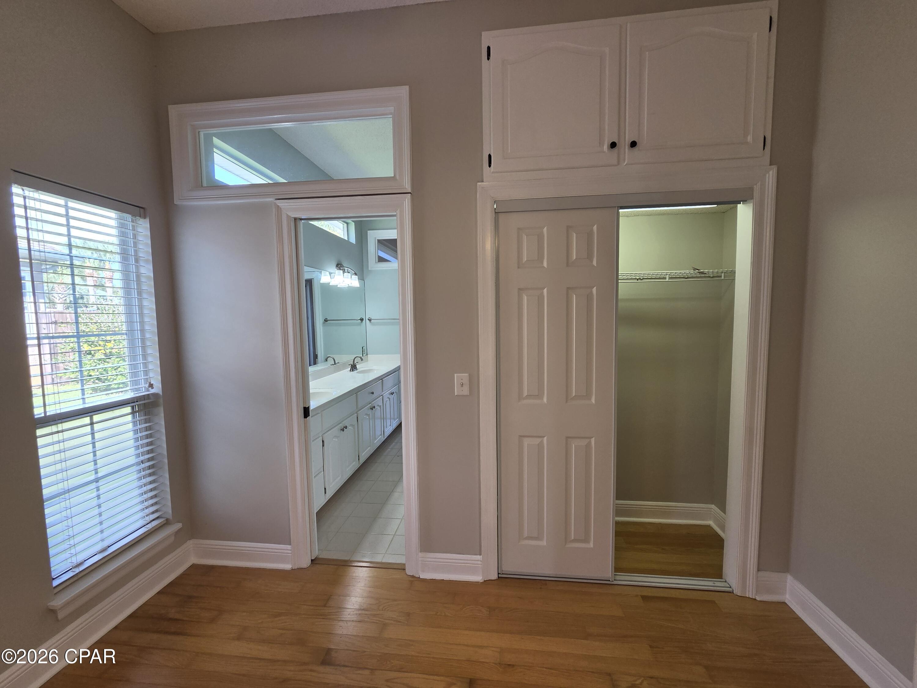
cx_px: 458
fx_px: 344
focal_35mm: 13
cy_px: 344
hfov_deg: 106.2
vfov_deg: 89.9
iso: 64
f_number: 2.2
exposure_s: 1/120
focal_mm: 2.2
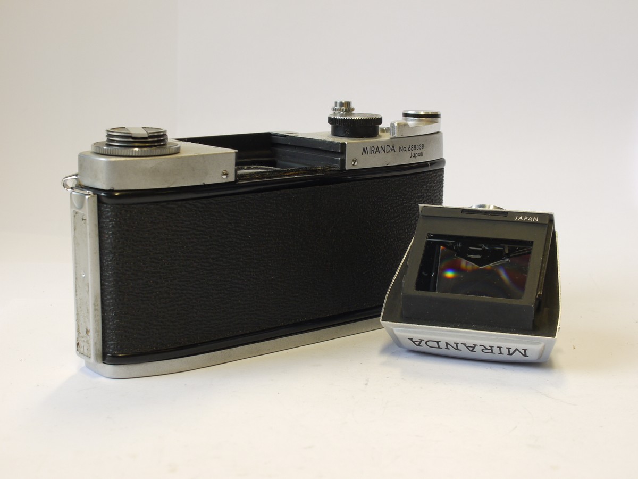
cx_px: 319
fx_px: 1106
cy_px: 240
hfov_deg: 32.2
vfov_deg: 24.4
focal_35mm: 60
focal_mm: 30
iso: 400
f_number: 9
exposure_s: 1/15
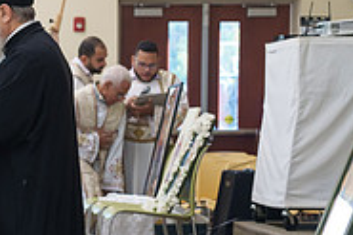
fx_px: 1577
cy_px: 184
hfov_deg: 12.2
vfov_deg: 8.5
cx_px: -173
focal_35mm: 161
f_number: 3.5
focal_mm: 48
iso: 1600
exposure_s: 1/125
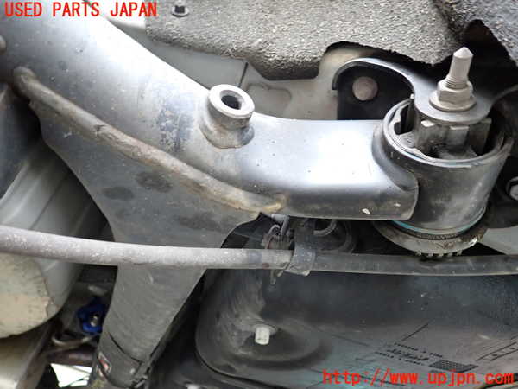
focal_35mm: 25
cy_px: 194
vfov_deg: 54.9
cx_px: 259
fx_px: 374
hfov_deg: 69.4
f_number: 2
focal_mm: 4.5
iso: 320
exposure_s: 1/30
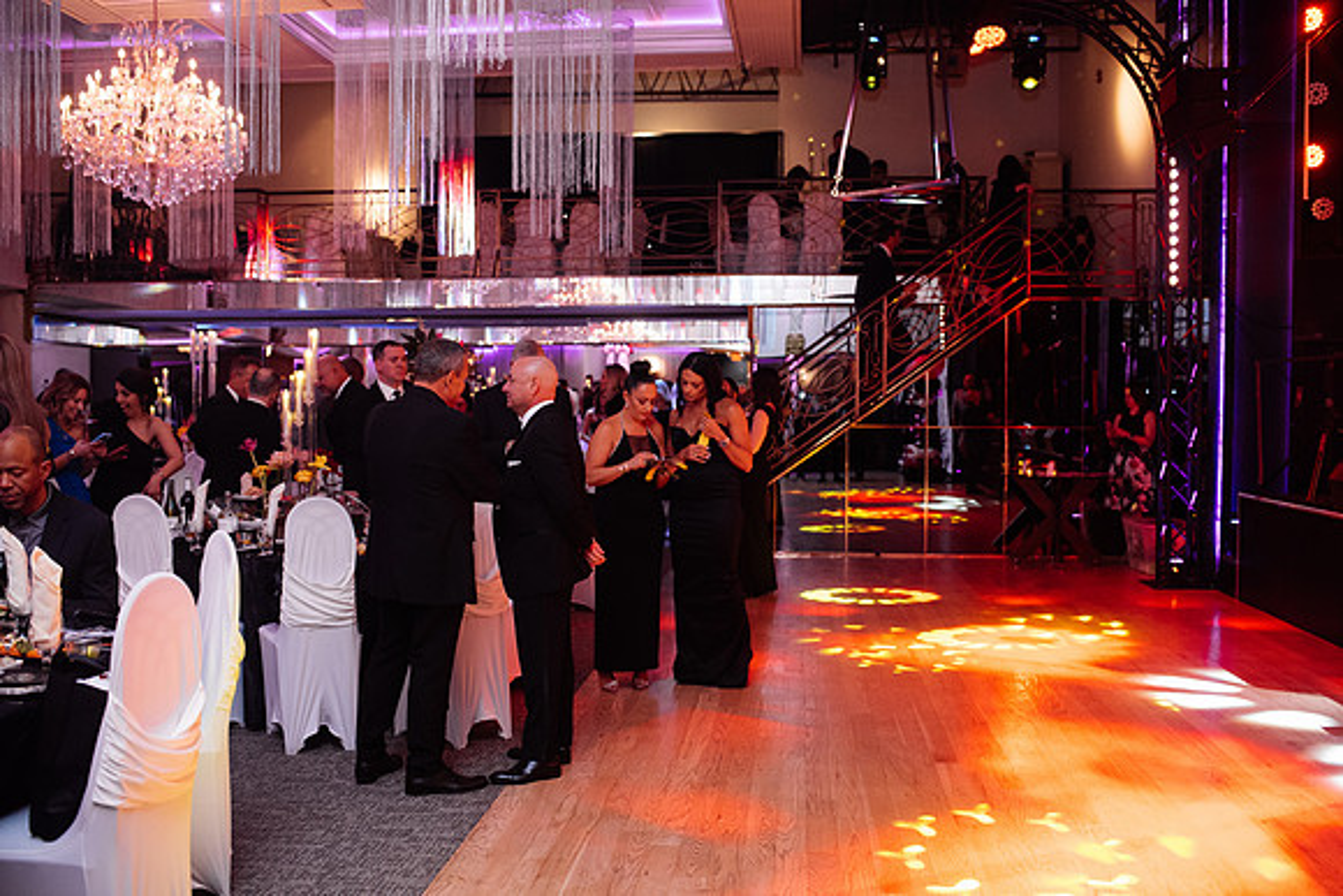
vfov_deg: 37.9
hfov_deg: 54.4
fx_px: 1306
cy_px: 448
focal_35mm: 35
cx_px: 672
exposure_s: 1/200
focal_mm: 35
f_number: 2.8
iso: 2500
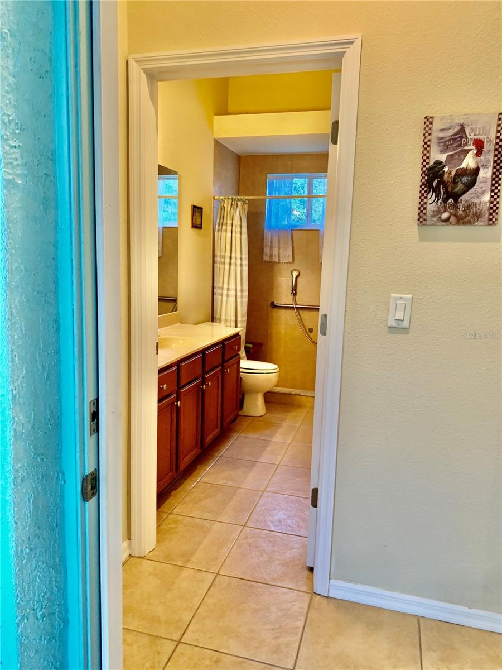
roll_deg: -0.2
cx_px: 251
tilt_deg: -10.1
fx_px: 503
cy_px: 335
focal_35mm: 26
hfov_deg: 53.1
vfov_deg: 67.3
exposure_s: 1/60
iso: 250
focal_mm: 4.25
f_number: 1.8
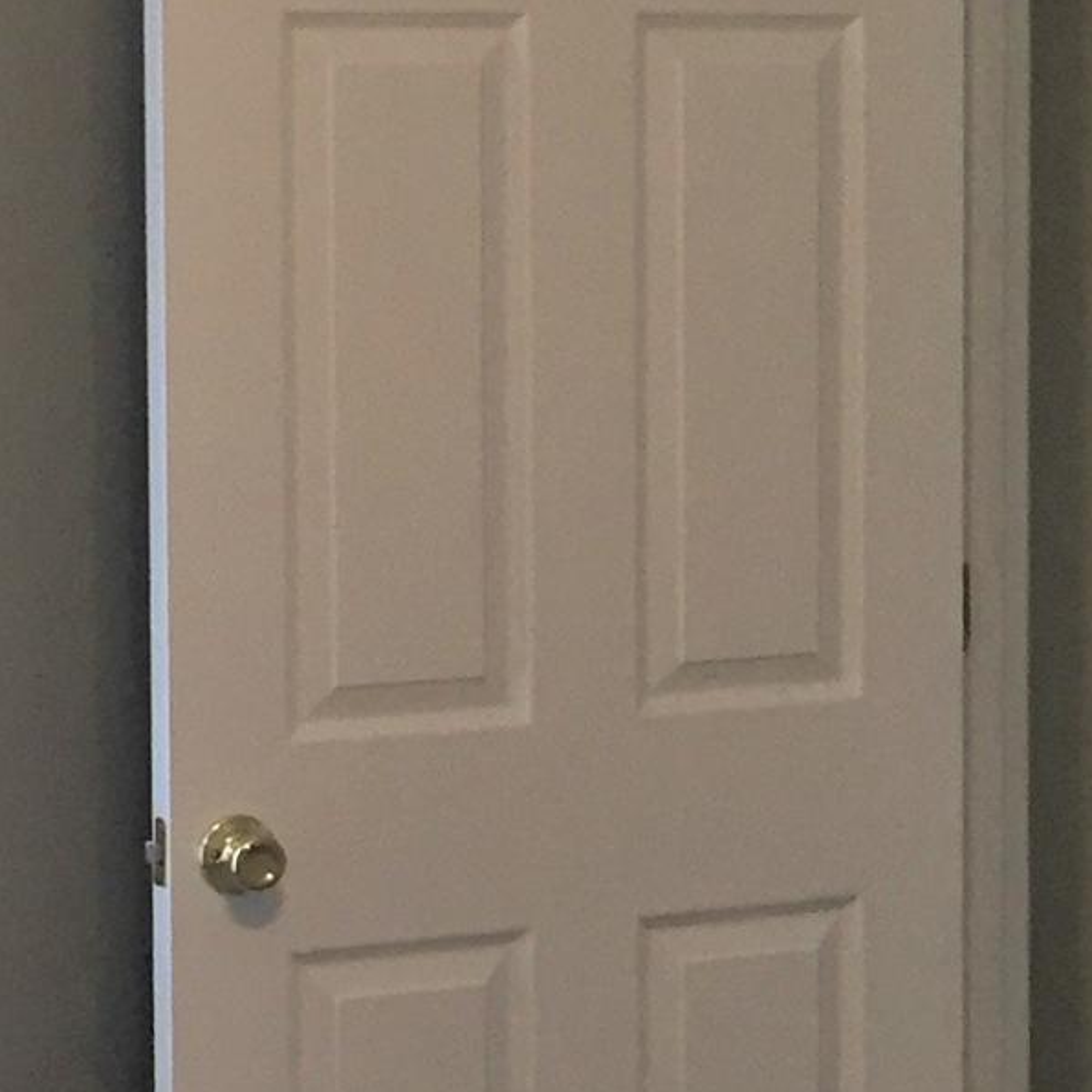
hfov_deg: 13.4
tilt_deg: -4.3
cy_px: 388
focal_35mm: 129
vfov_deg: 13.5
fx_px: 4604
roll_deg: -1.5
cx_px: 988
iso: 50
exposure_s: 1/30
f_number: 2.2
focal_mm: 4.15
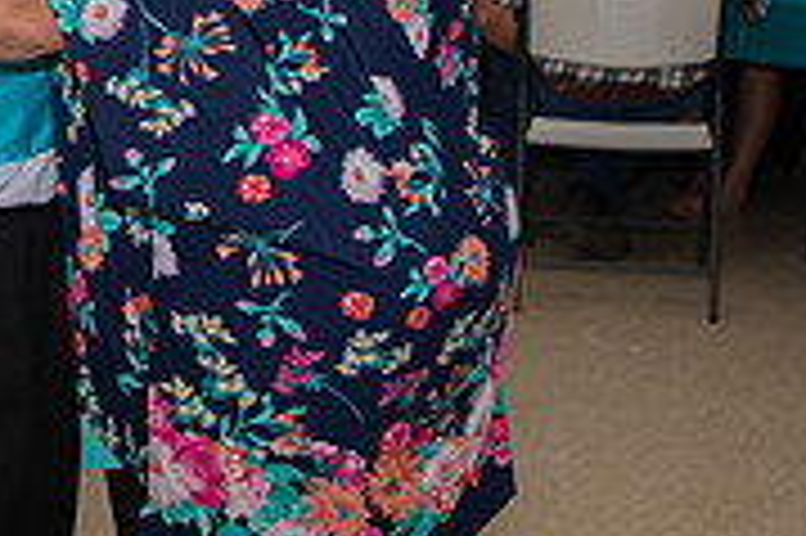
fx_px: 2035
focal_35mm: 91
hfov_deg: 21.6
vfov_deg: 14.7
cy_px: -2
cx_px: -14
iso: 800
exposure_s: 1/125
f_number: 3.5
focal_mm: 24
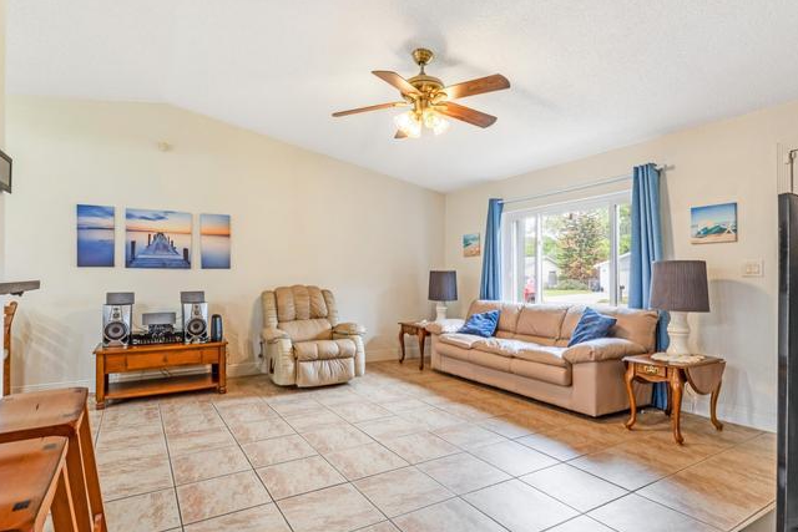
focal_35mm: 19
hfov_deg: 88.1
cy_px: 274
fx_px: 412
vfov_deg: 65.8
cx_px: 378
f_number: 9
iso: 250
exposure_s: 1/125
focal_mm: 11
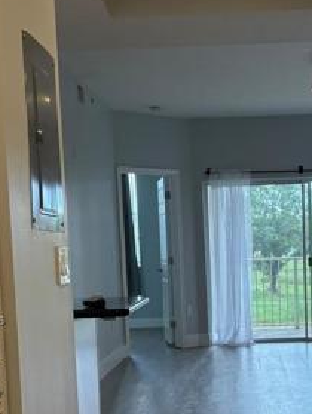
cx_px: 241
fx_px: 803
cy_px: 322
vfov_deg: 28.4
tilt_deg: -4.9
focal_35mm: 67
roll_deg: +2.1
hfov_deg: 21.8
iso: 125
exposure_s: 1/197
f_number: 1.6
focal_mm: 5.96
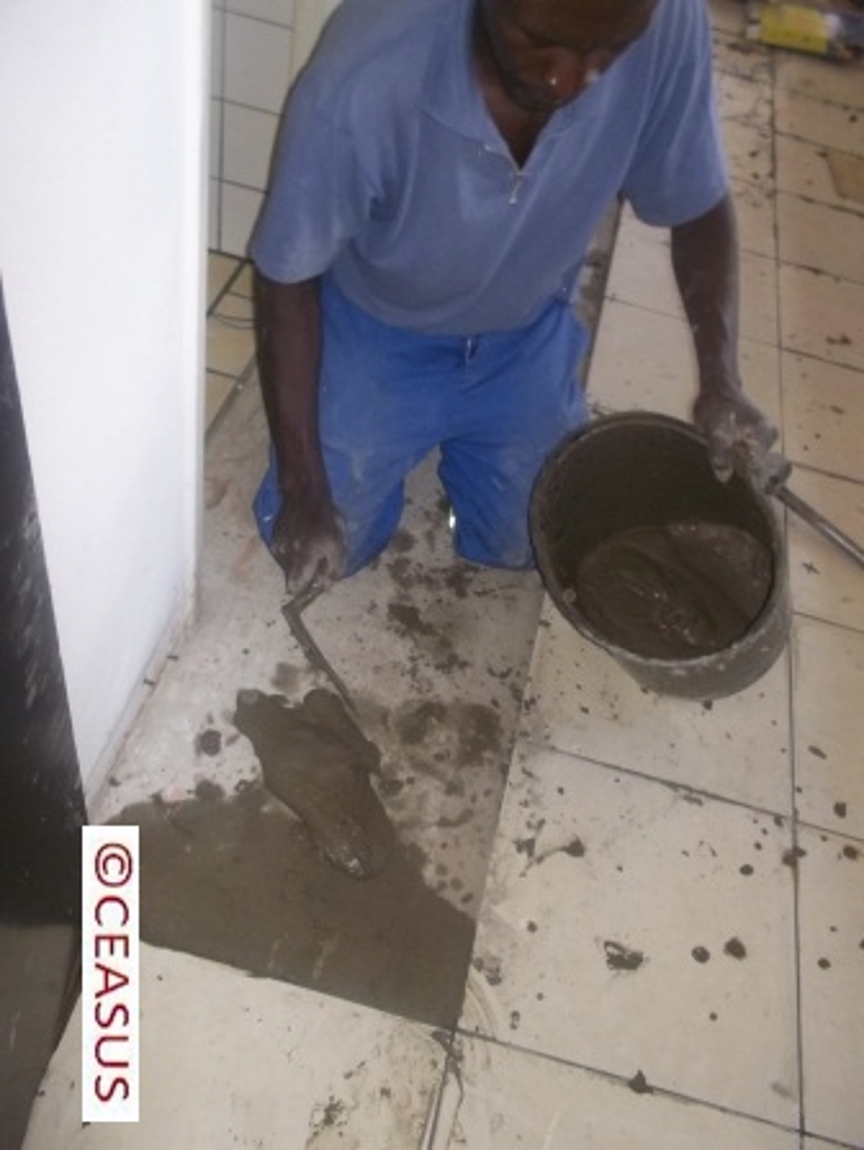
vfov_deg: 61.6
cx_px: 432
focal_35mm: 29
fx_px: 964
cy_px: 575
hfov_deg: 48.3
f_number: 3.3
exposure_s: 1/30
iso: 160
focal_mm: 4.1
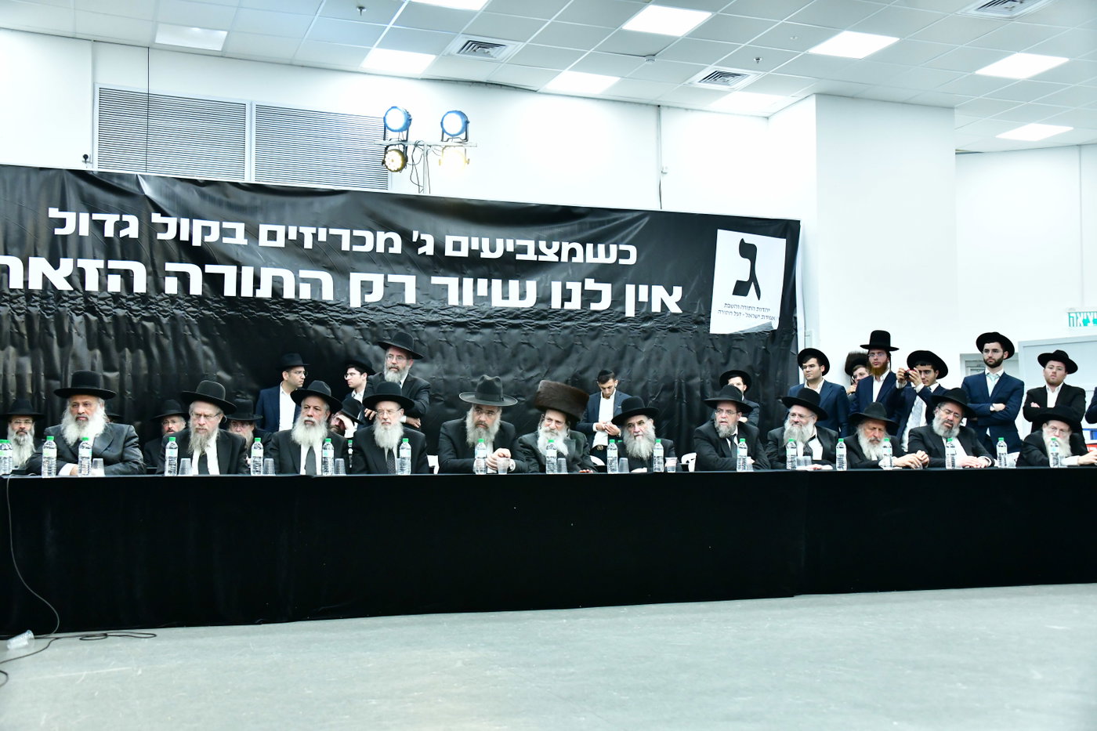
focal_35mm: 40
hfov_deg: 48.5
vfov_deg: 33.4
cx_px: 548
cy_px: 366
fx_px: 1219
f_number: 5.6
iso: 4000
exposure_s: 1/200
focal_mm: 40
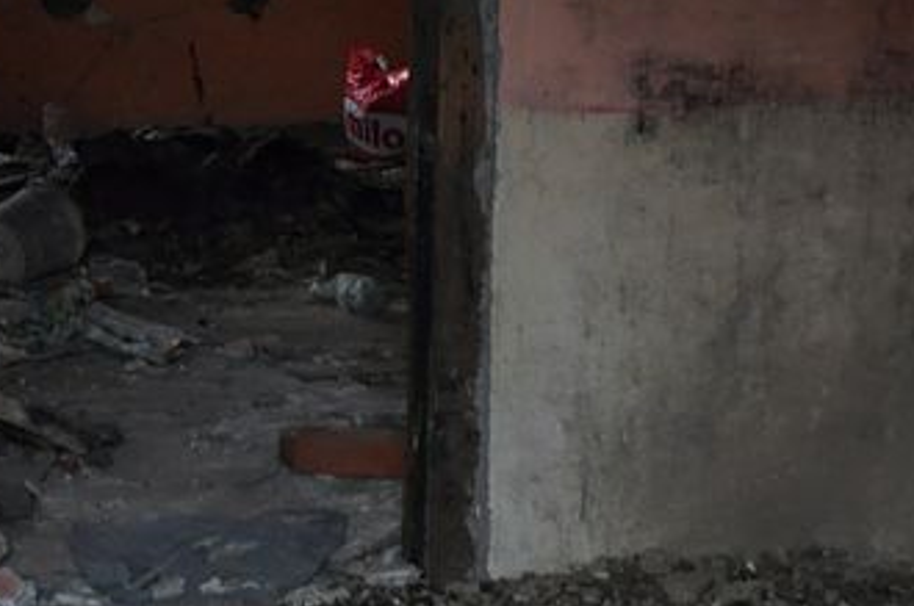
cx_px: 116
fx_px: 2155
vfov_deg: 16.0
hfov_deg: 23.4
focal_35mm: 85
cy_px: 353
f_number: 7.1
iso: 1000
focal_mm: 22
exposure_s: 1/200
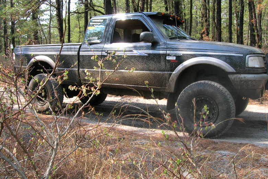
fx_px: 268
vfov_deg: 36.8
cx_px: 132
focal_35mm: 36
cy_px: 77
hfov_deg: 53.1
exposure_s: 1/82.1
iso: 50
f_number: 4.9
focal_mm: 5.7
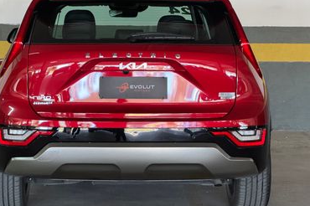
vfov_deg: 13.4
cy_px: 93
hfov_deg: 20.0
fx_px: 878
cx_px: 125
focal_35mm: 102
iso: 400
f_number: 2.8
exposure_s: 1/60
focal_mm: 9
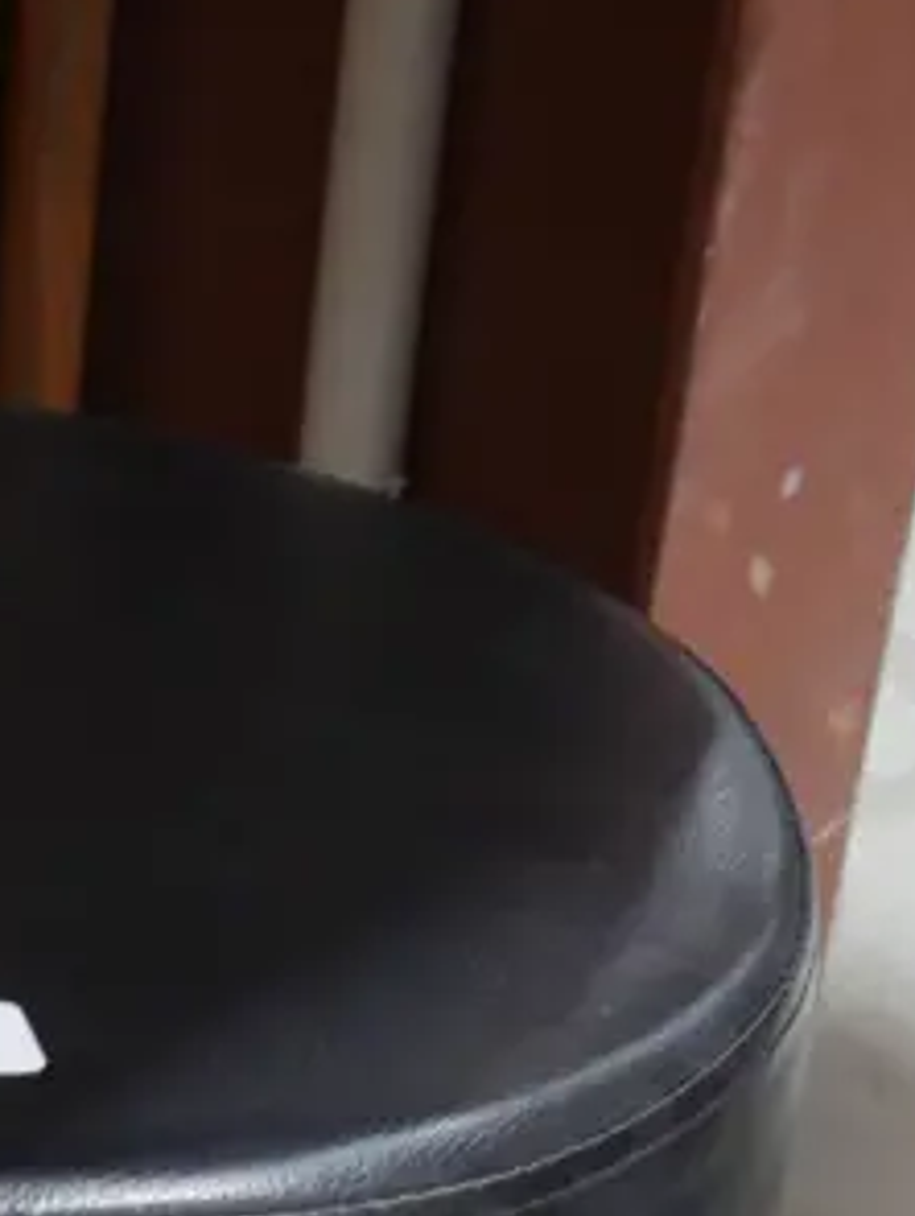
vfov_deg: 16.7
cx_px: -45
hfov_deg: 14.0
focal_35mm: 104
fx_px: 3657
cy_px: 1941
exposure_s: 1/60
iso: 1250
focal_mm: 15
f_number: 3.6
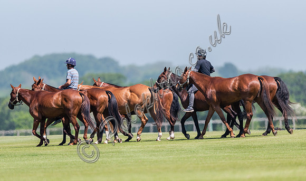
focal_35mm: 546
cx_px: 149
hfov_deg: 3.9
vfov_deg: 2.3
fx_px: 4489
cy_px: 107
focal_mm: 500
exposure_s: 1/3200
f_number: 4
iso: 400
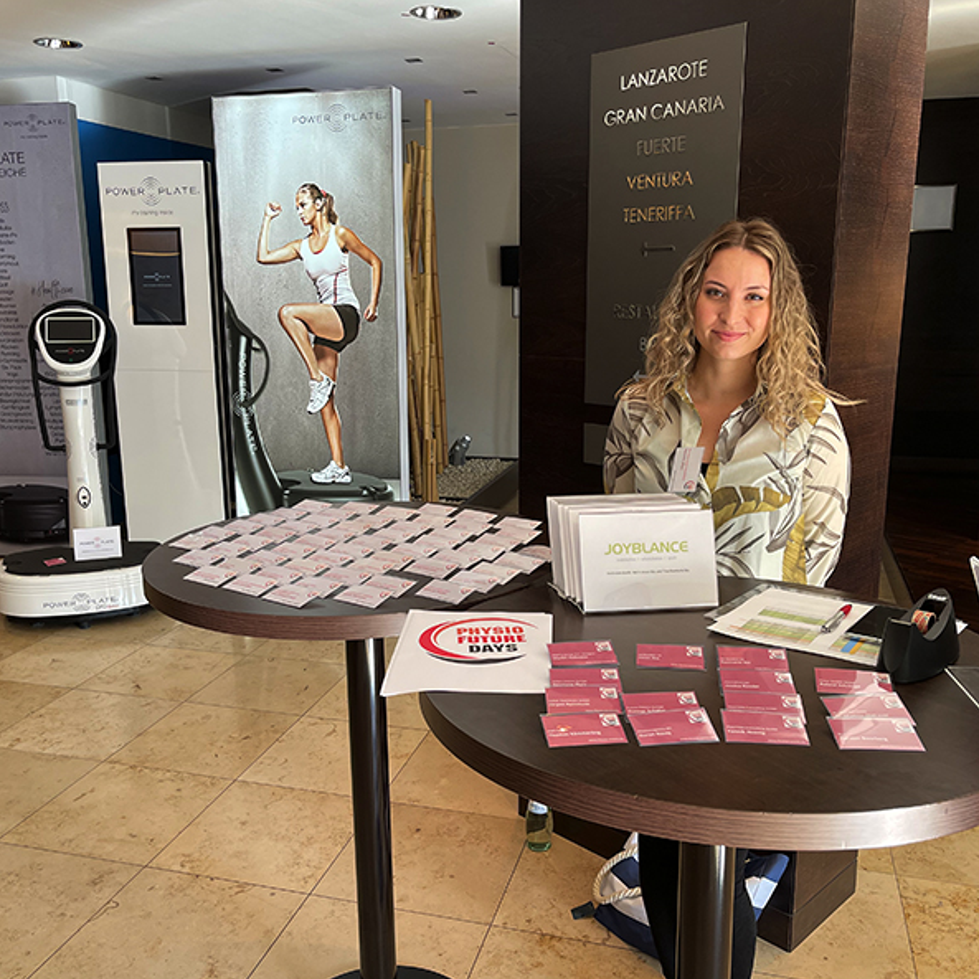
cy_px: 492
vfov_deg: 52.5
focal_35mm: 31
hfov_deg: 52.5
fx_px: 992
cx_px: 484
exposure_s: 1/121
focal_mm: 5.1
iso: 64
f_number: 1.6
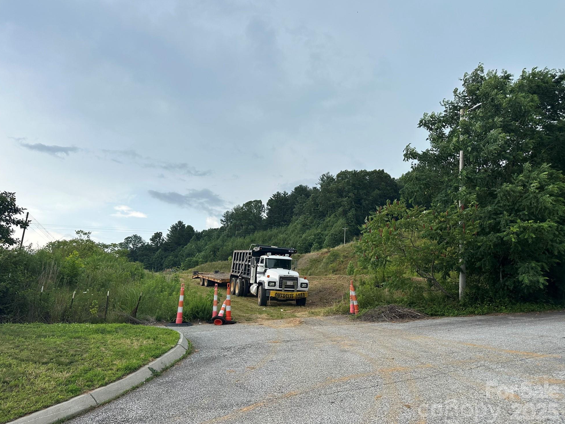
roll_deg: -2.5
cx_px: 286
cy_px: 215
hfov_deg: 69.4
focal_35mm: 25
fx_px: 408
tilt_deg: +10.3
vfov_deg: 54.9
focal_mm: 6.86
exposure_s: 1/1433
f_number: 1.78
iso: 80
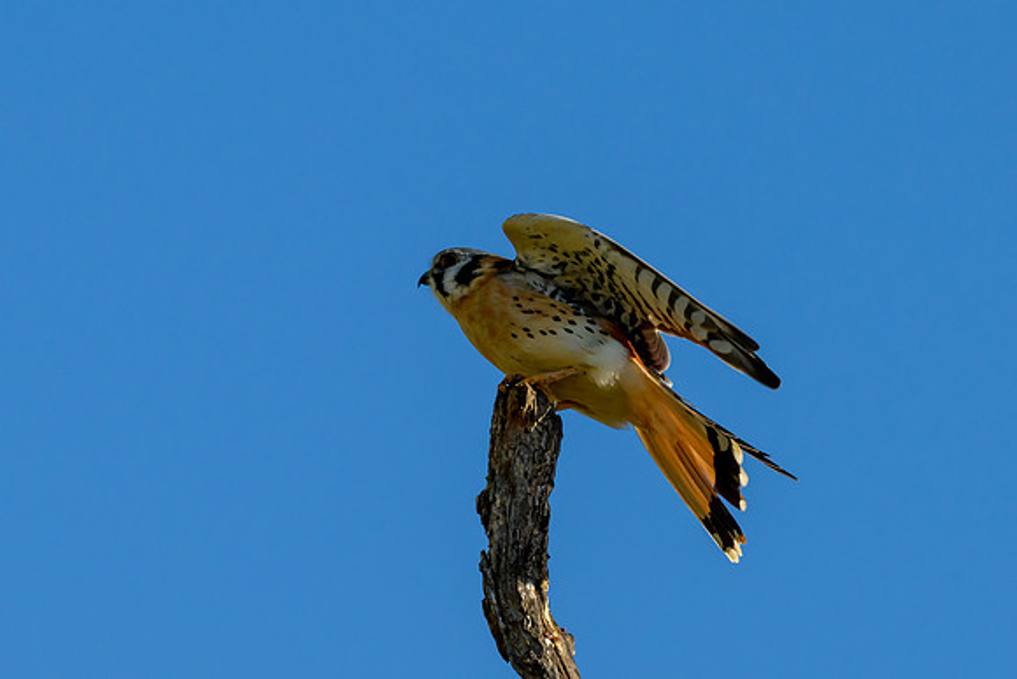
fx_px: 28737
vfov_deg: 1.4
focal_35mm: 1017
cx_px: 566
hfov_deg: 2.0
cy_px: 368
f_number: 10
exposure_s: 1/2500
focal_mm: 600
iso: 1250
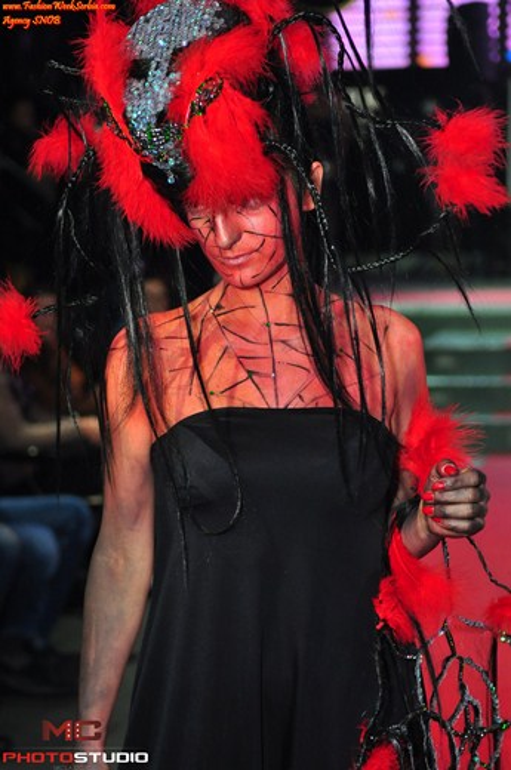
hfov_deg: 16.5
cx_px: 256
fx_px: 1762
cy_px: 385
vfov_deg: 24.7
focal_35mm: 82
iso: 800
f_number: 2.8
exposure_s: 1/160
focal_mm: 55
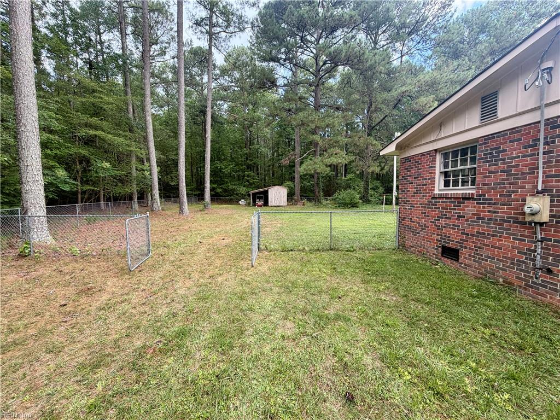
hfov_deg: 102.1
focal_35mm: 14
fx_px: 226
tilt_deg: -3.7
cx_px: 280
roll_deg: +0.5
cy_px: 210
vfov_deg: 85.7
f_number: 2.2
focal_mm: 2.22
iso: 40
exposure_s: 1/121
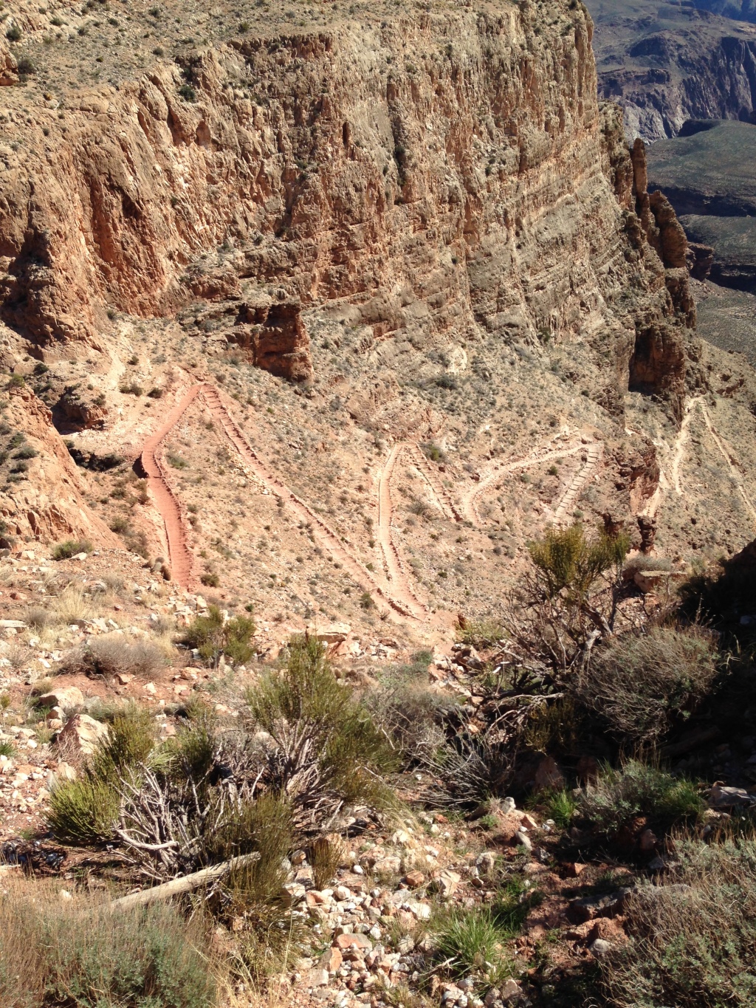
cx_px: 378
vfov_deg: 55.3
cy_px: 504
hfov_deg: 43.0
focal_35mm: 33
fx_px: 961
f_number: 2.4
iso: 50
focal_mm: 4.12
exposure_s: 1/1506
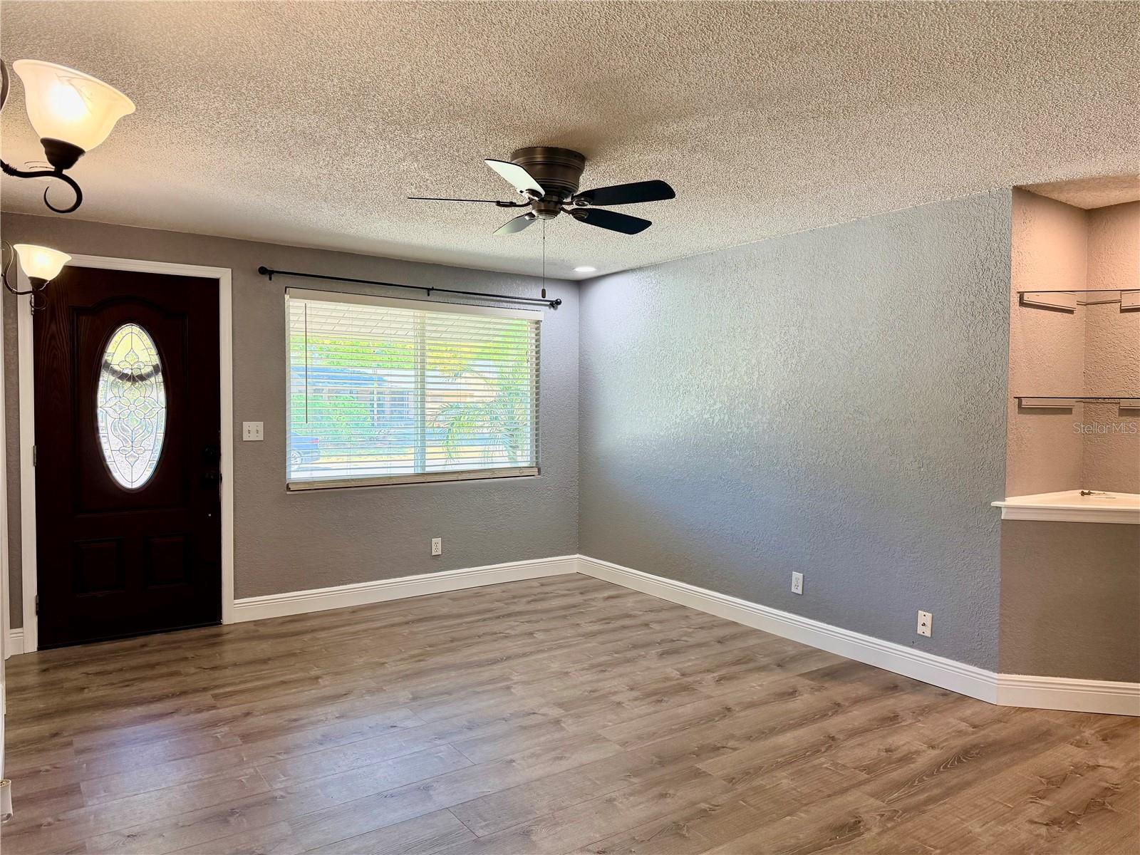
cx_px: 570
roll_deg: +0.6
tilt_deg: -2.0
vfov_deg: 56.8
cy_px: 428
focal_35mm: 24
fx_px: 790
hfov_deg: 71.6
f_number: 1.78
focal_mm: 6.76
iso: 200
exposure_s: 1/158
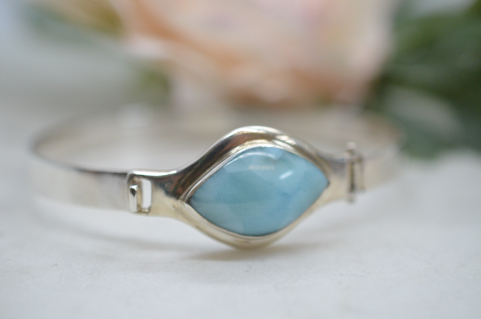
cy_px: 160
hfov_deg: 33.5
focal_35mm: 60
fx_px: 800
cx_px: 240
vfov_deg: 22.5
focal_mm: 40
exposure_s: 1/2500
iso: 2500
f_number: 3.5
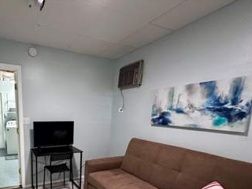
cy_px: 139
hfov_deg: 74.9
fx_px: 153
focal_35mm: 21
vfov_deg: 60.4
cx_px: 72
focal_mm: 2.22
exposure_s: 1/60
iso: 800
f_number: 2.2
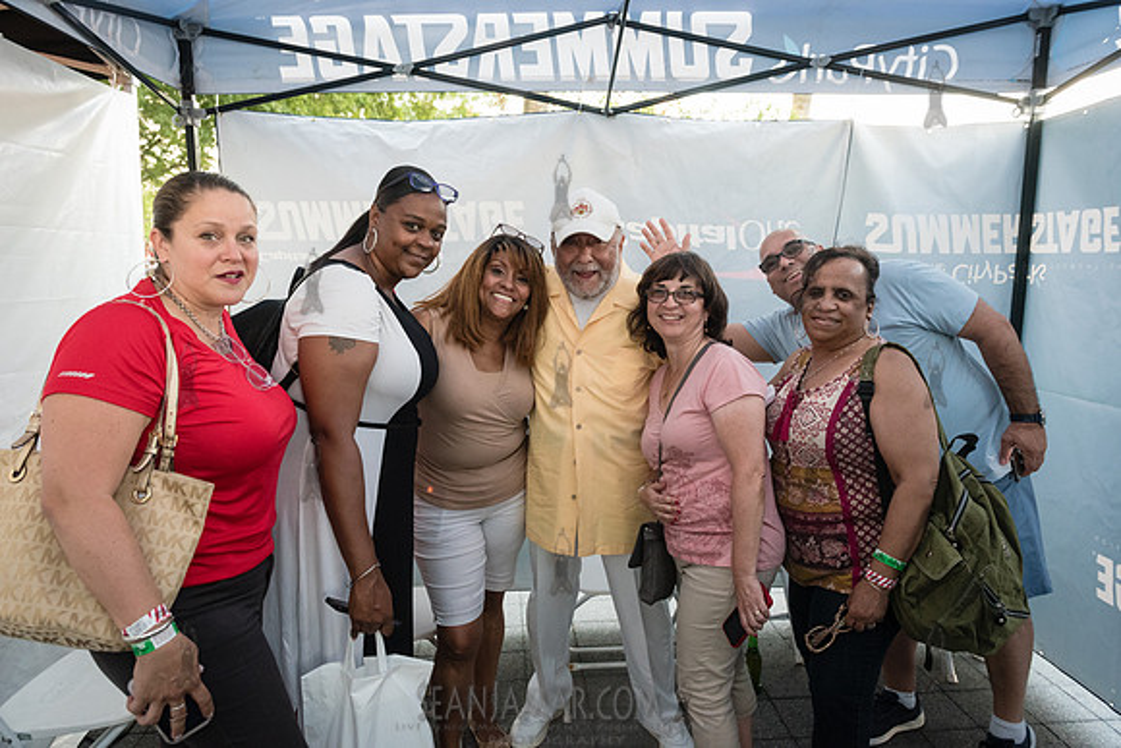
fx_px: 747
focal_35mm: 24
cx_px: 560
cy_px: 374
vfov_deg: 53.2
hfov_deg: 73.7
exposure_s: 1/200
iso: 4000
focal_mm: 24
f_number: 5
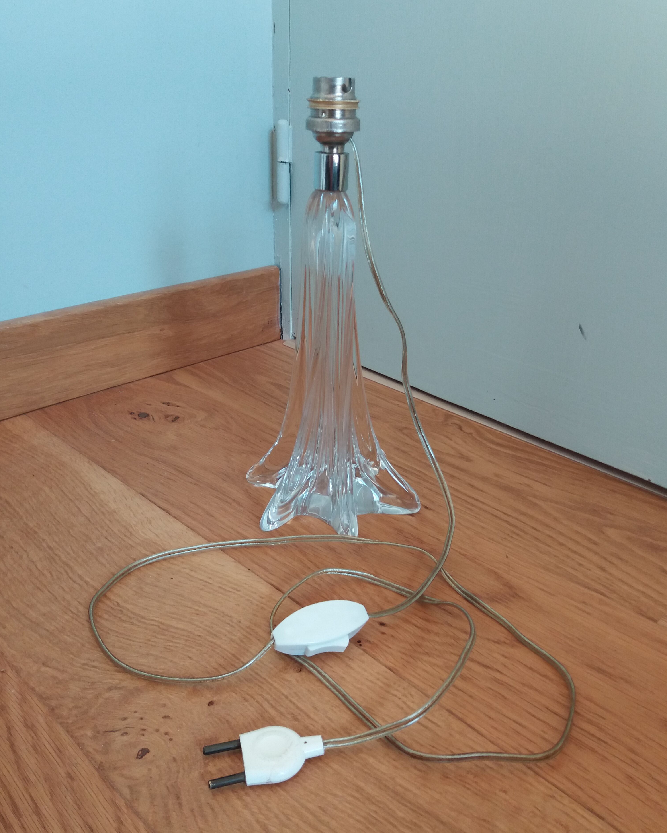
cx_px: 334
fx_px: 740
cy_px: 436
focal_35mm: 30
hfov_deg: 48.5
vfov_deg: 58.7
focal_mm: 3.7
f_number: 1.9
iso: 80
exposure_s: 1/50
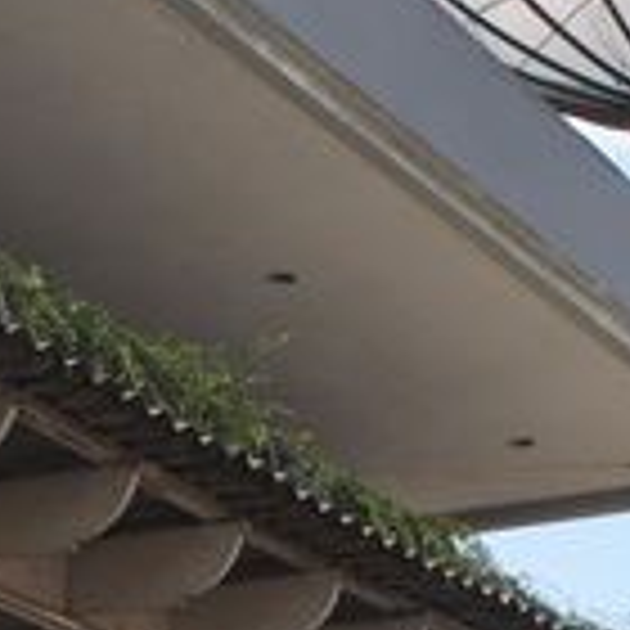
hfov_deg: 11.8
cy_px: 839
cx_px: 369
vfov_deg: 11.5
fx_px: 3047
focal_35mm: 148
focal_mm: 22
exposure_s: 1/200
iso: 100
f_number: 7.1
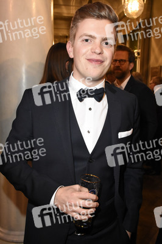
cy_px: 122
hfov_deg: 36.8
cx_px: 81
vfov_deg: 53.2
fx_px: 243
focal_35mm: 36
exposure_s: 1/60
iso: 3200
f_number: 6.3
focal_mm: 24
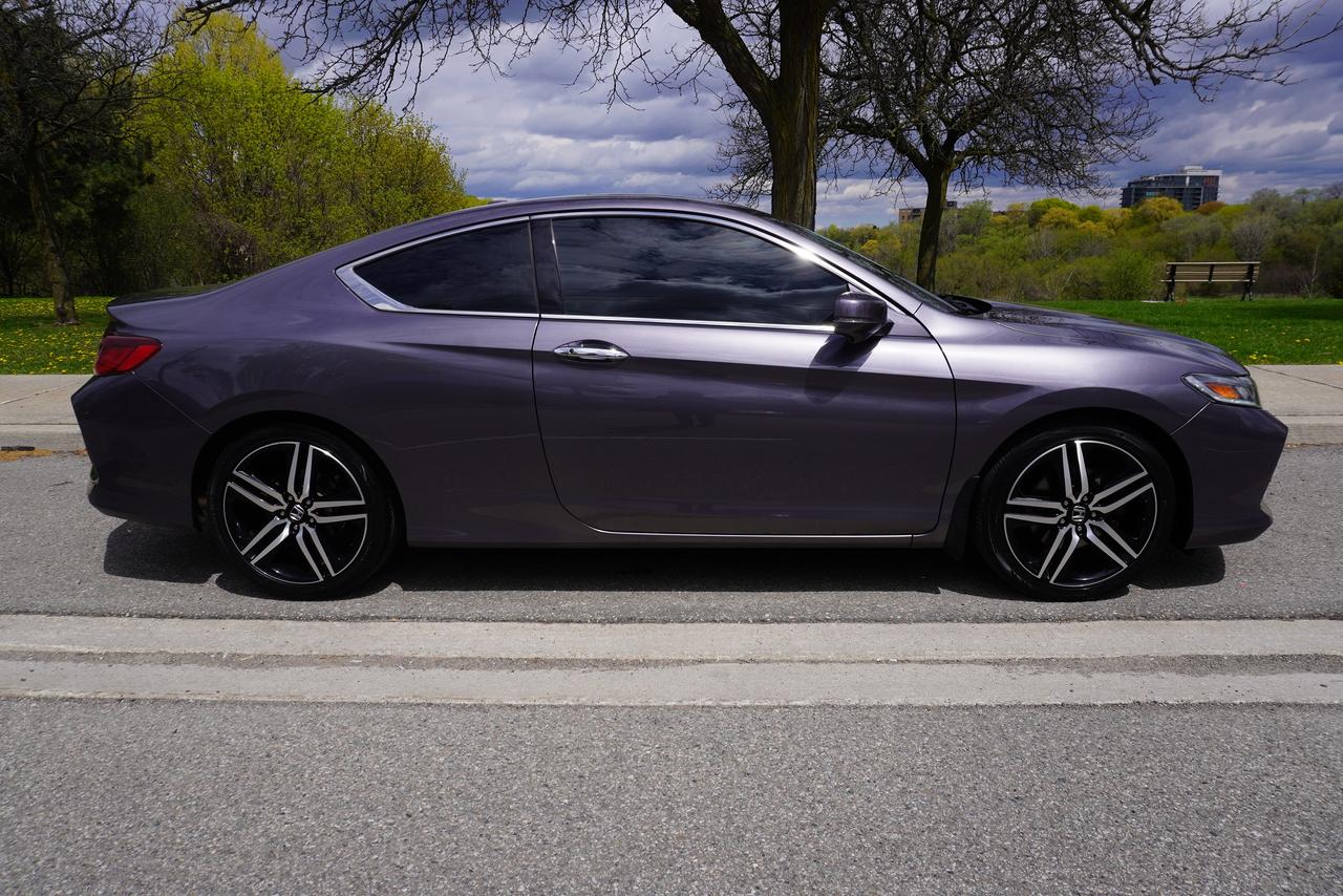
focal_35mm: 24
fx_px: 895
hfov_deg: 73.7
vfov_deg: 53.2
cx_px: 672
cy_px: 448
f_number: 10
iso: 100
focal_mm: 16
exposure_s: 1/320
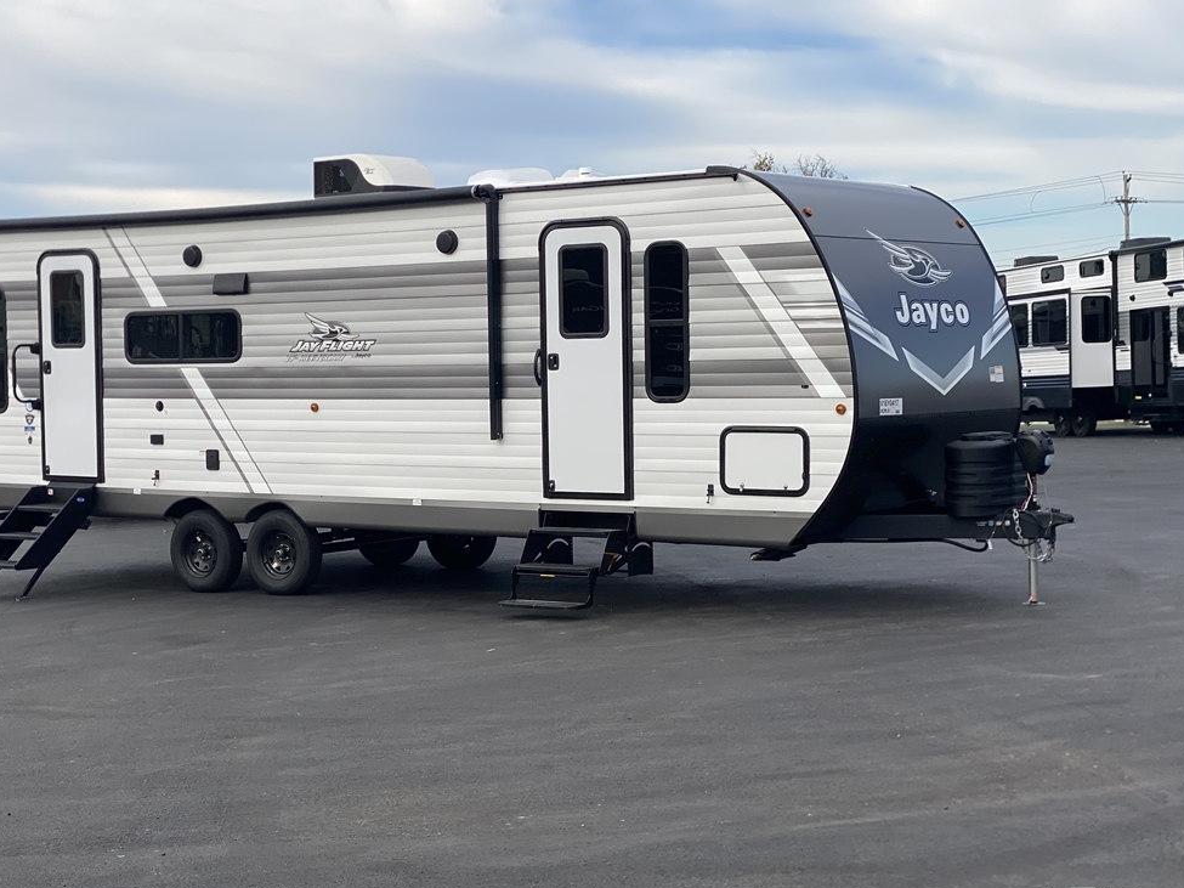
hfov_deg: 30.2
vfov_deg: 22.9
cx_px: 491
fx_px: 2189
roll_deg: +1.8
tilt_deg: -2.7
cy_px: 498
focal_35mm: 64
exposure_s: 1/1410
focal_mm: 6
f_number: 2
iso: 20
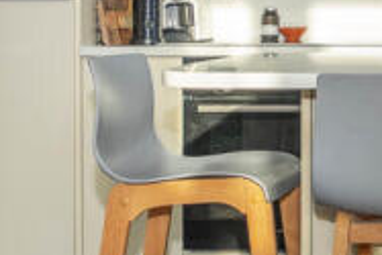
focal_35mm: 119
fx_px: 1264
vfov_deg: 11.5
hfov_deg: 15.4
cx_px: 634
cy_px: 30
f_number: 4
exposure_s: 1/800
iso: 400
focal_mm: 22.9
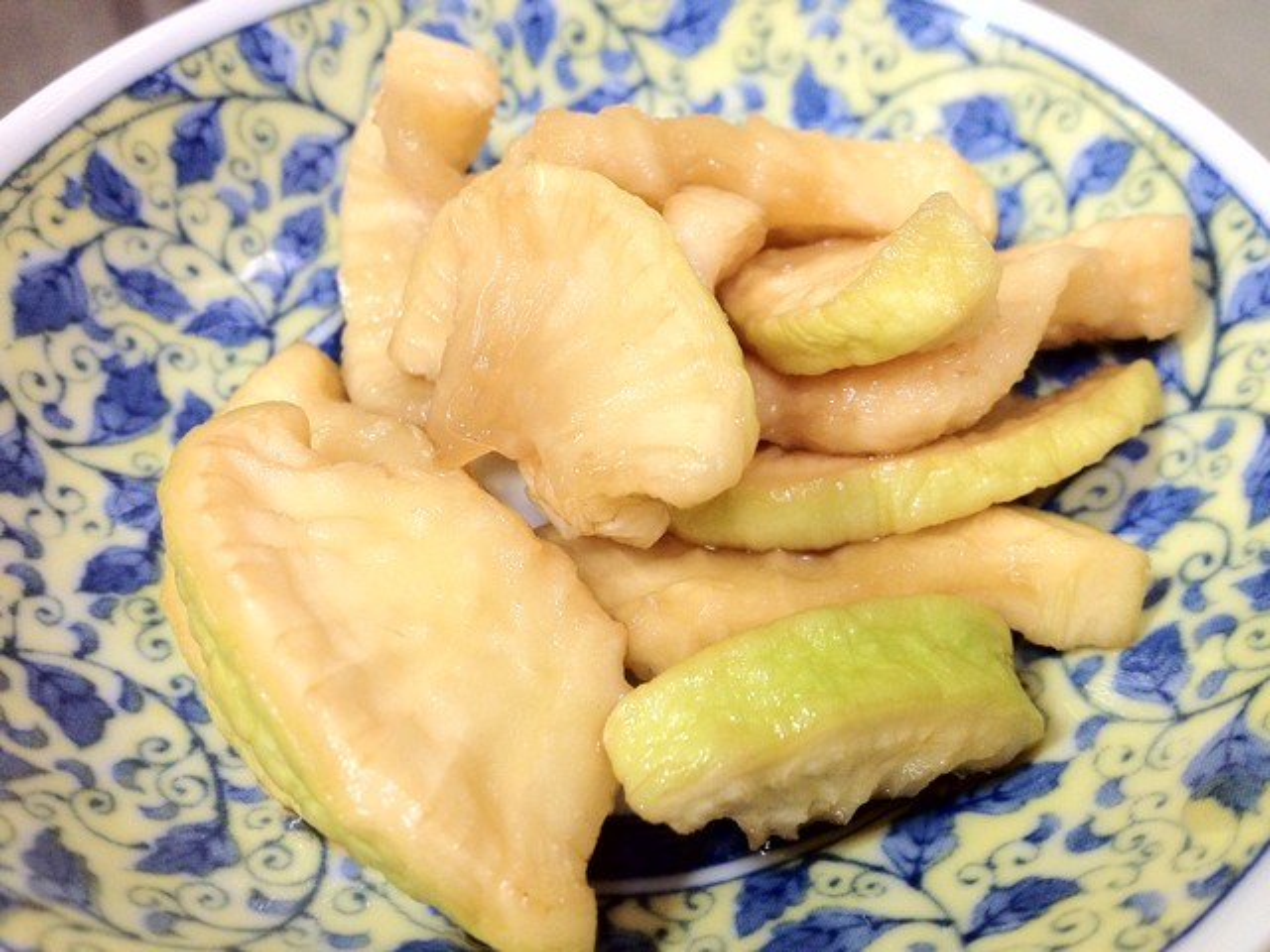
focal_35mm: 35
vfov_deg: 40.7
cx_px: 635
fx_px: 1284
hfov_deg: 52.6
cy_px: 476
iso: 200
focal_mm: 4.28
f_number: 2.4
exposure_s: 1/20
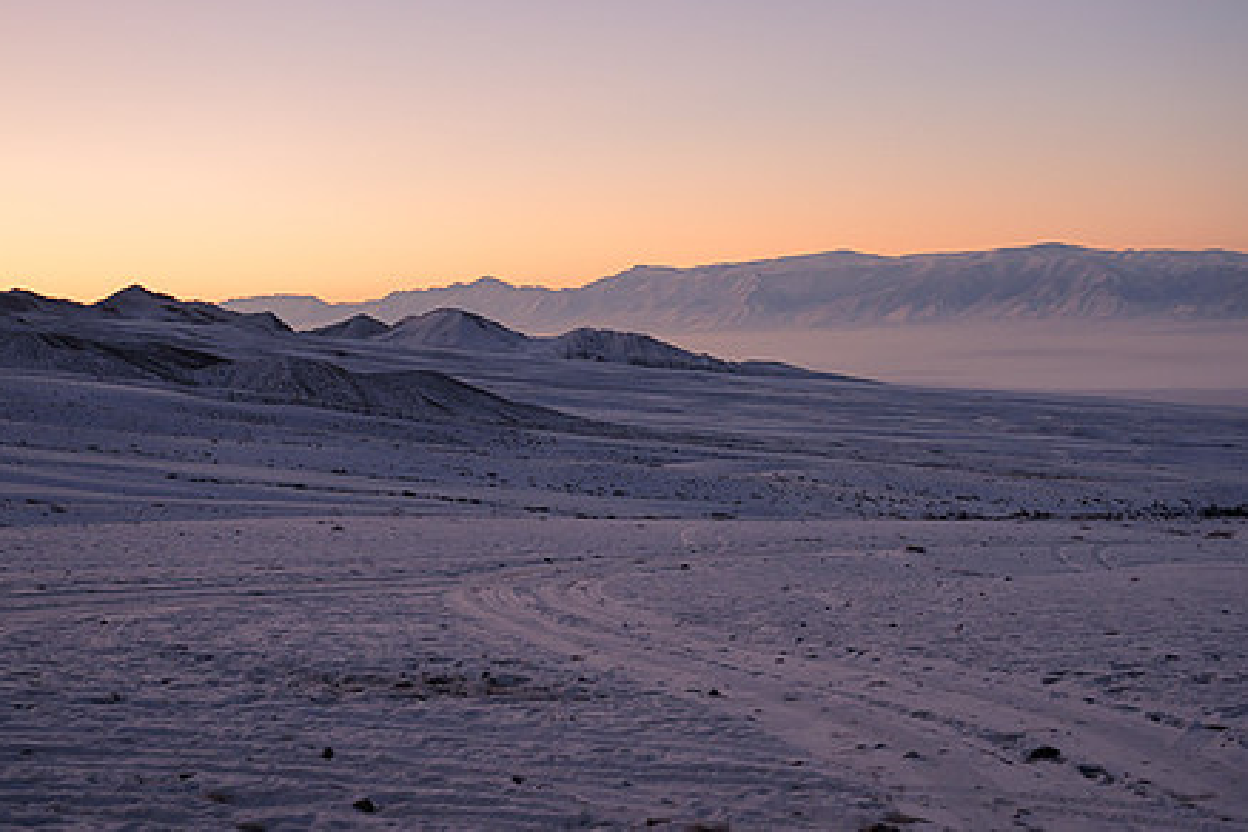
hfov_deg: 37.5
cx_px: 701
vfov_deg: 25.4
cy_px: 284
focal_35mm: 53
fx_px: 1837
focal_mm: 40
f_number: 3.5
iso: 640
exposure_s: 1/100
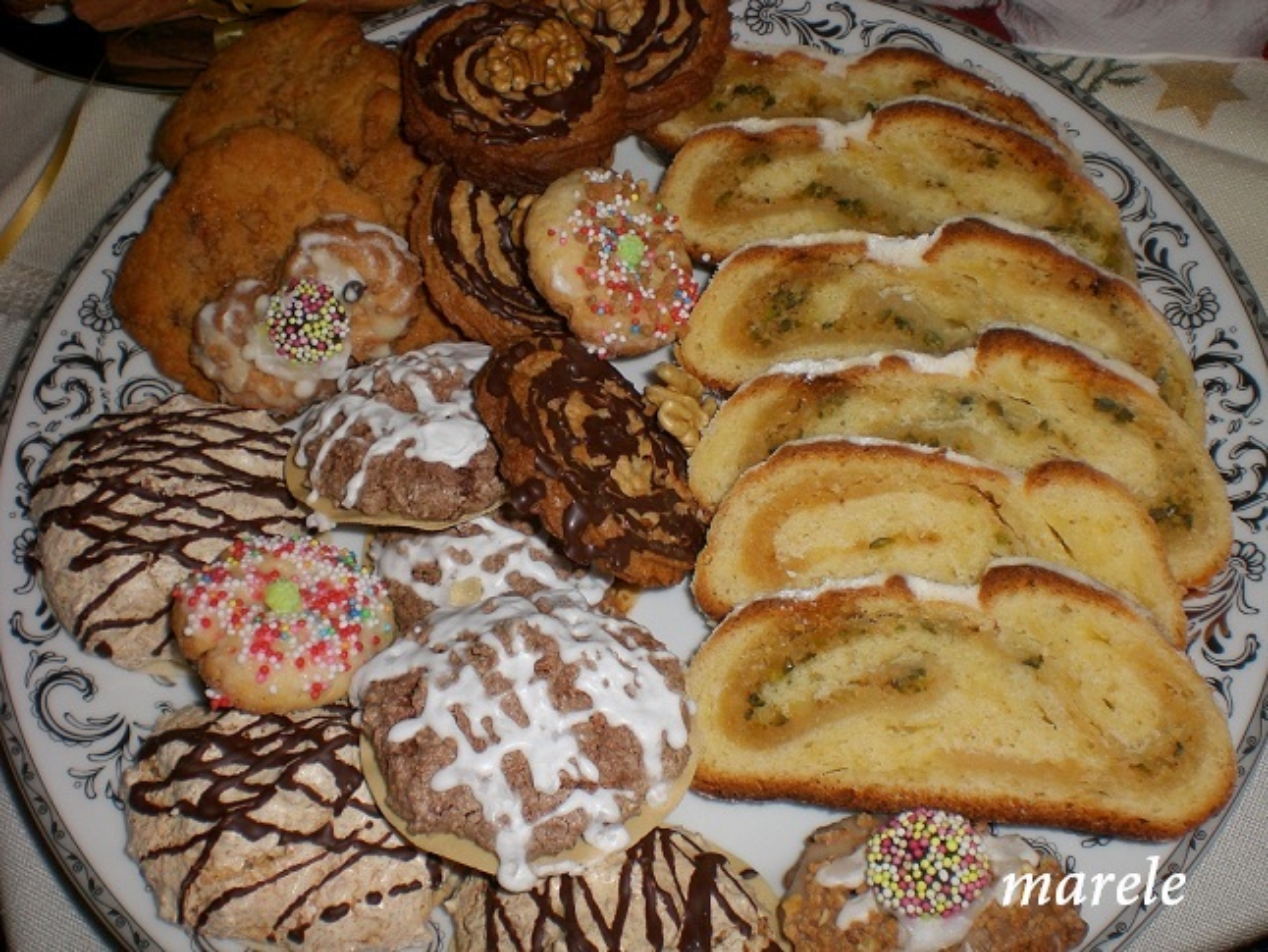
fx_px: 1392
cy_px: 476
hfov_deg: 49.0
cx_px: 634
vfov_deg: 37.7
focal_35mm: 38
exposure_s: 1/60
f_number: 4.4
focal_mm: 6.3
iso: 50
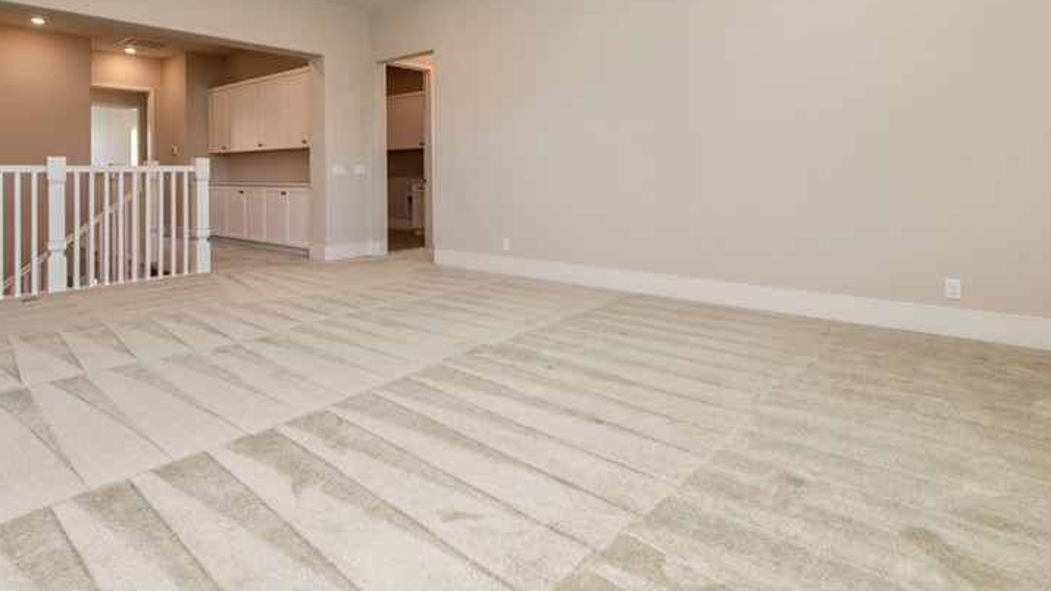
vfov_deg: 52.3
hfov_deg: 82.8
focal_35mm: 21
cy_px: 186
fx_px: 585
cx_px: 419
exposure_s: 1/60
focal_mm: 14
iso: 280
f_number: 4
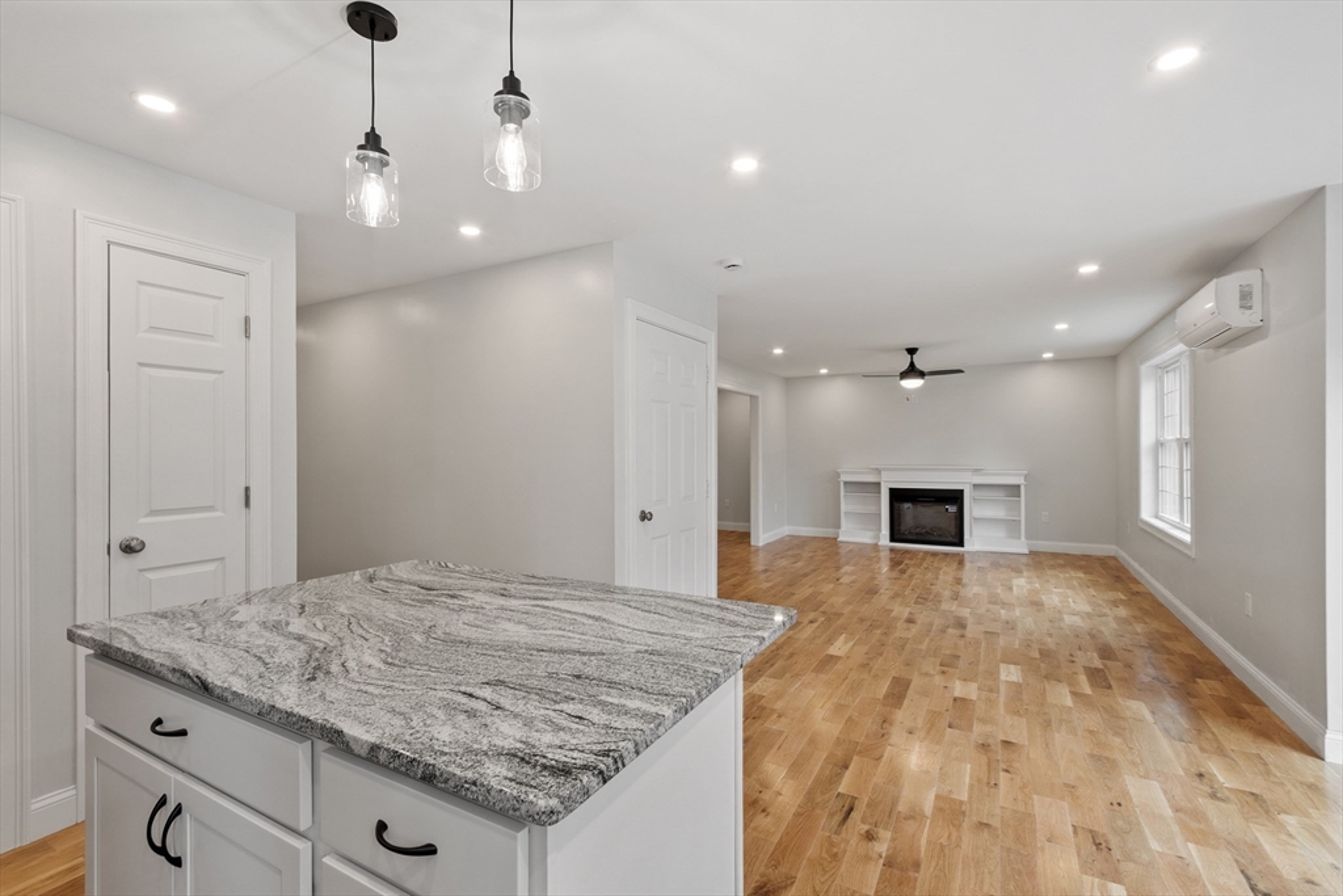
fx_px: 560
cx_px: 672
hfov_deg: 100.4
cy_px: 448
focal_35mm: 15
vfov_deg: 77.3
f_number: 7.1
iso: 400
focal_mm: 10
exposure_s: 1/4
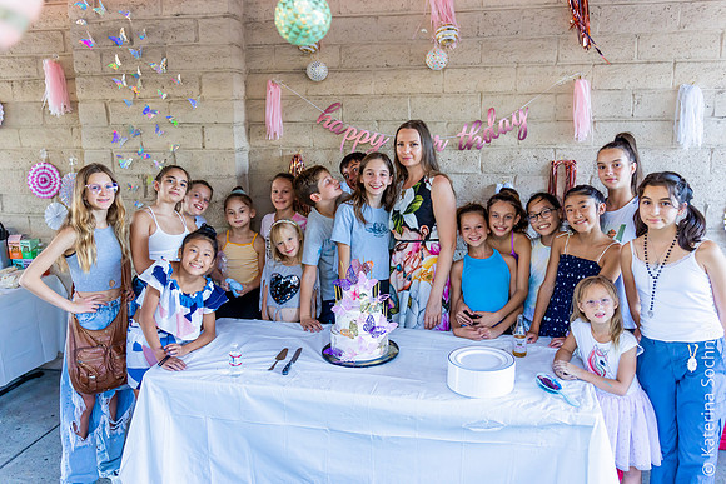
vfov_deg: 44.9
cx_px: 363
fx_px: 586
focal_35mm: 29
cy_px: 242
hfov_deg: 63.6
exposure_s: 1/250
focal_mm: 28
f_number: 2.8
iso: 1600
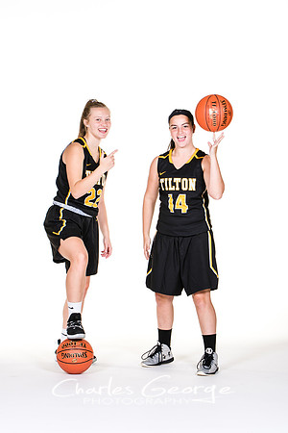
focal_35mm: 123
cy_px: 216
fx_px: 1476
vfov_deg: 16.7
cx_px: 144
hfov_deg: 11.1
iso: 200
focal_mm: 82
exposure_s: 1/160
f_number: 6.3
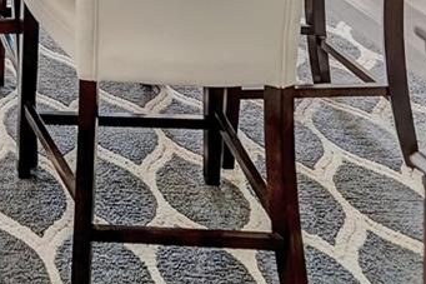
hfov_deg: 21.6
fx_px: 887
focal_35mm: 75
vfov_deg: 13.8
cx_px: -246
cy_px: -365
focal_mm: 16
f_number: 3.5
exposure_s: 1/500
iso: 1600
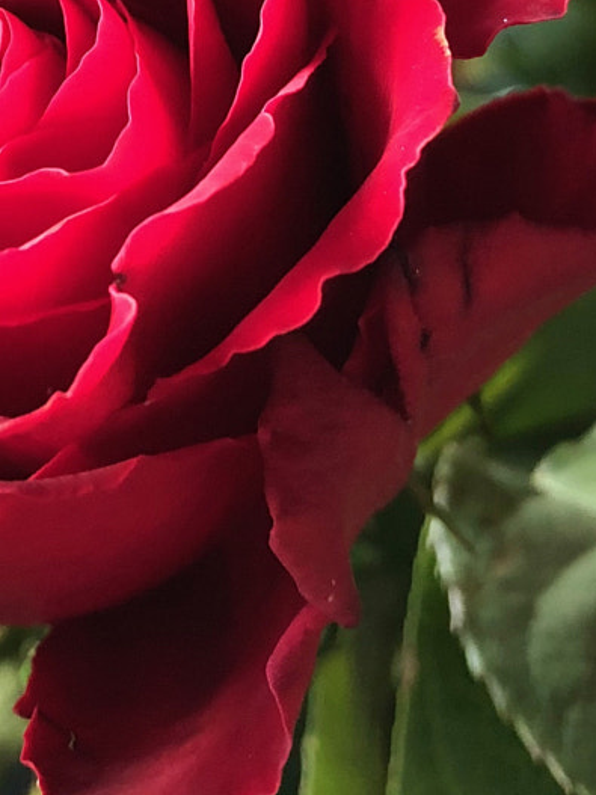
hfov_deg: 17.3
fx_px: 1952
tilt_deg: -16.1
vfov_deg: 21.9
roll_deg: -4.7
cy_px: -62
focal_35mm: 85
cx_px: 169
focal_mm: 3.99
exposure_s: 1/17
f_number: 1.8
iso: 80
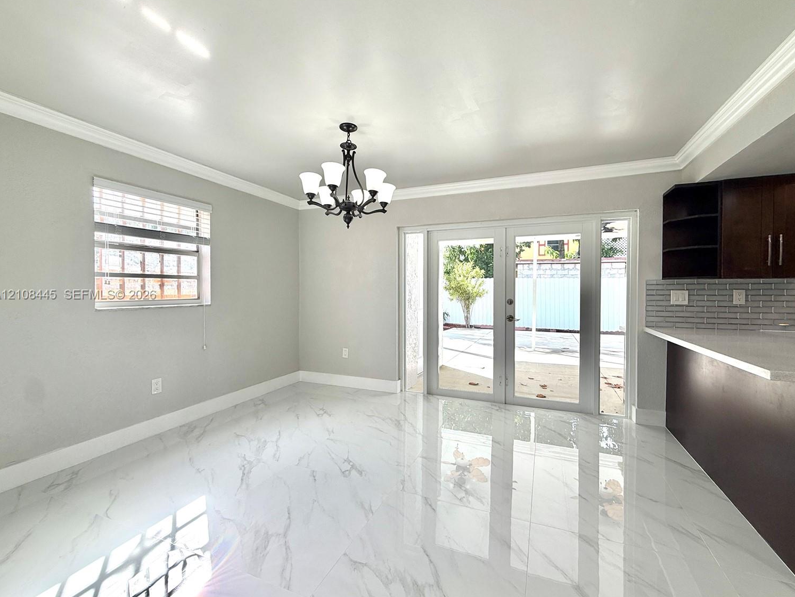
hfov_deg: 98.1
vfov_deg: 81.8
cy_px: 295
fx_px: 345
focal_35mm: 15
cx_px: 416
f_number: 2.2
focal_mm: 2.22
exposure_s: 1/174
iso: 40
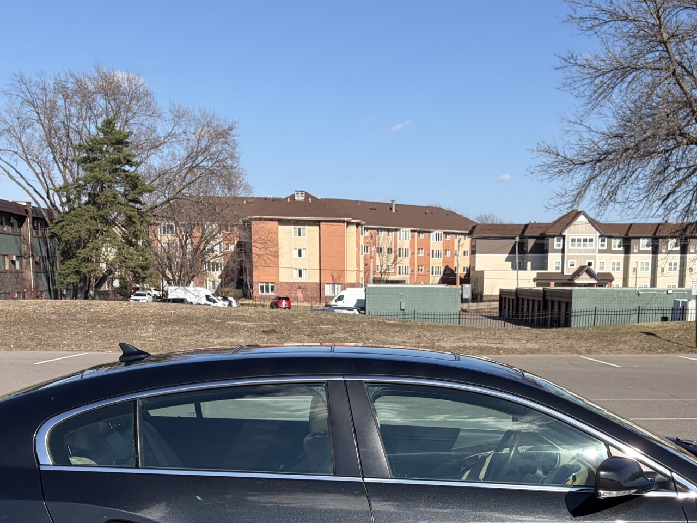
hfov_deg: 36.7
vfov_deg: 27.1
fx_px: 1047
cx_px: 415
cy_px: 463
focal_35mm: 52
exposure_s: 1/4608
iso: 64
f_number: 1.6
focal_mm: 5.96
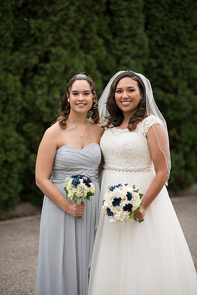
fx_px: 698
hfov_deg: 16.1
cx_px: 98
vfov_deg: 23.9
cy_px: 148
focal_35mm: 85
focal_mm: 85
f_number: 2.2
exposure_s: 1/200
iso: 125
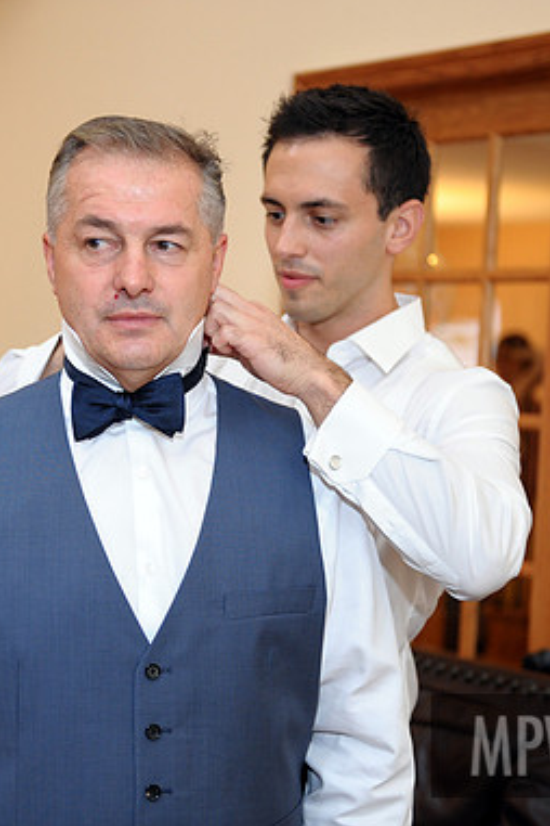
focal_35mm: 73
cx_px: 191
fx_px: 1673
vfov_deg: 27.7
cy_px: 412
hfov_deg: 18.6
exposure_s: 1/125
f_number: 2.8
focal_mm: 48
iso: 1250
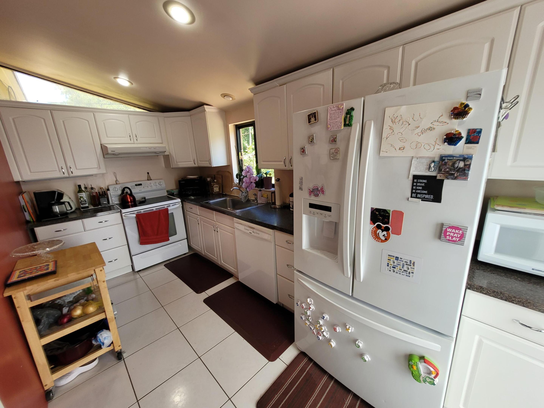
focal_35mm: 13
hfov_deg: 106.2
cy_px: 204
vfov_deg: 89.9
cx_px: 272
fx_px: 204
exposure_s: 1/60
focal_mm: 1.74
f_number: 2.2
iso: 64
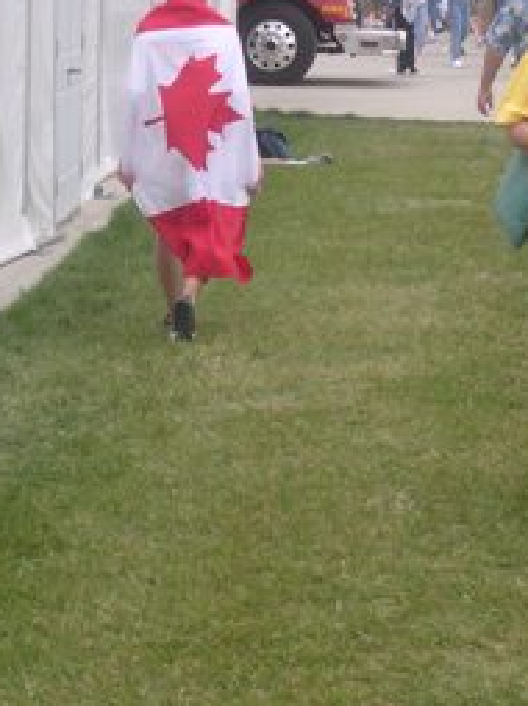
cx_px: 278
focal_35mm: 203
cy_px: 289
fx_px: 4135
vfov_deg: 9.8
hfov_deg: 7.3
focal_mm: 17.4
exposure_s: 1/271
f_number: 4.9
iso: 100
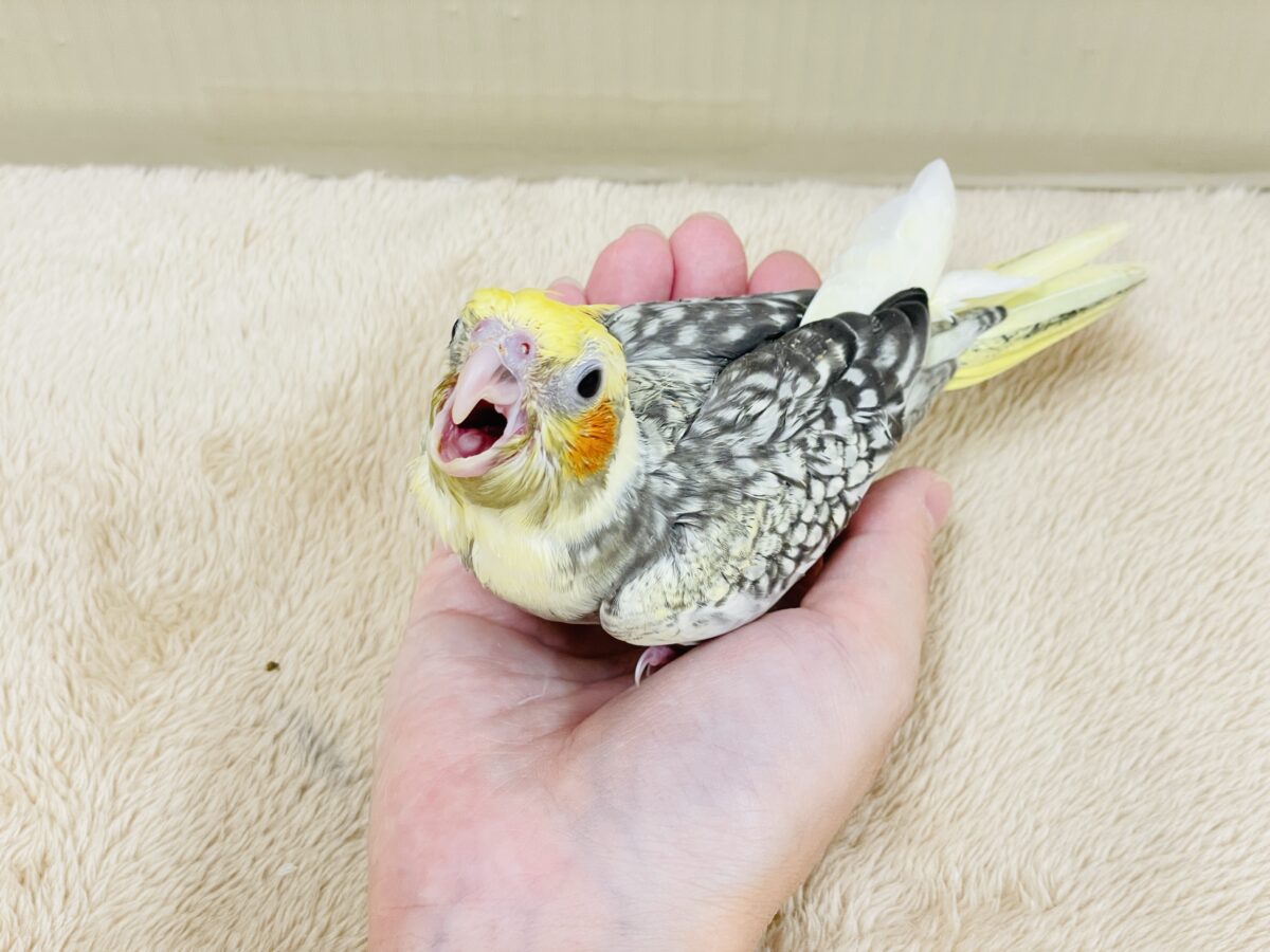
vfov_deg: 28.0
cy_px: 476
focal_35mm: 52
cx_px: 635
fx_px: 1908
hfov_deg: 36.8
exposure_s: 1/99
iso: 125
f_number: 2
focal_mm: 6
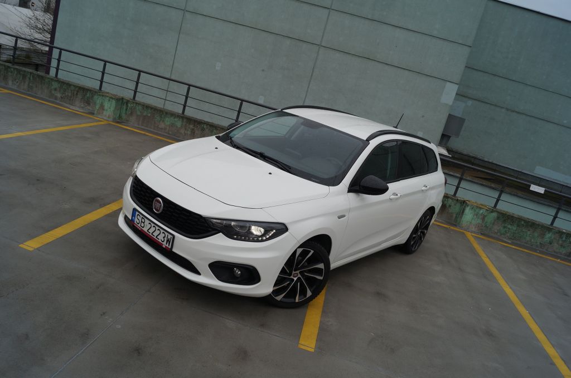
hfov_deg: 67.5
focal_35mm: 27
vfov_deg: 47.8
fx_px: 428
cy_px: 189
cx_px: 286
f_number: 5.6
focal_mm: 18
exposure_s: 1/125
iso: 100
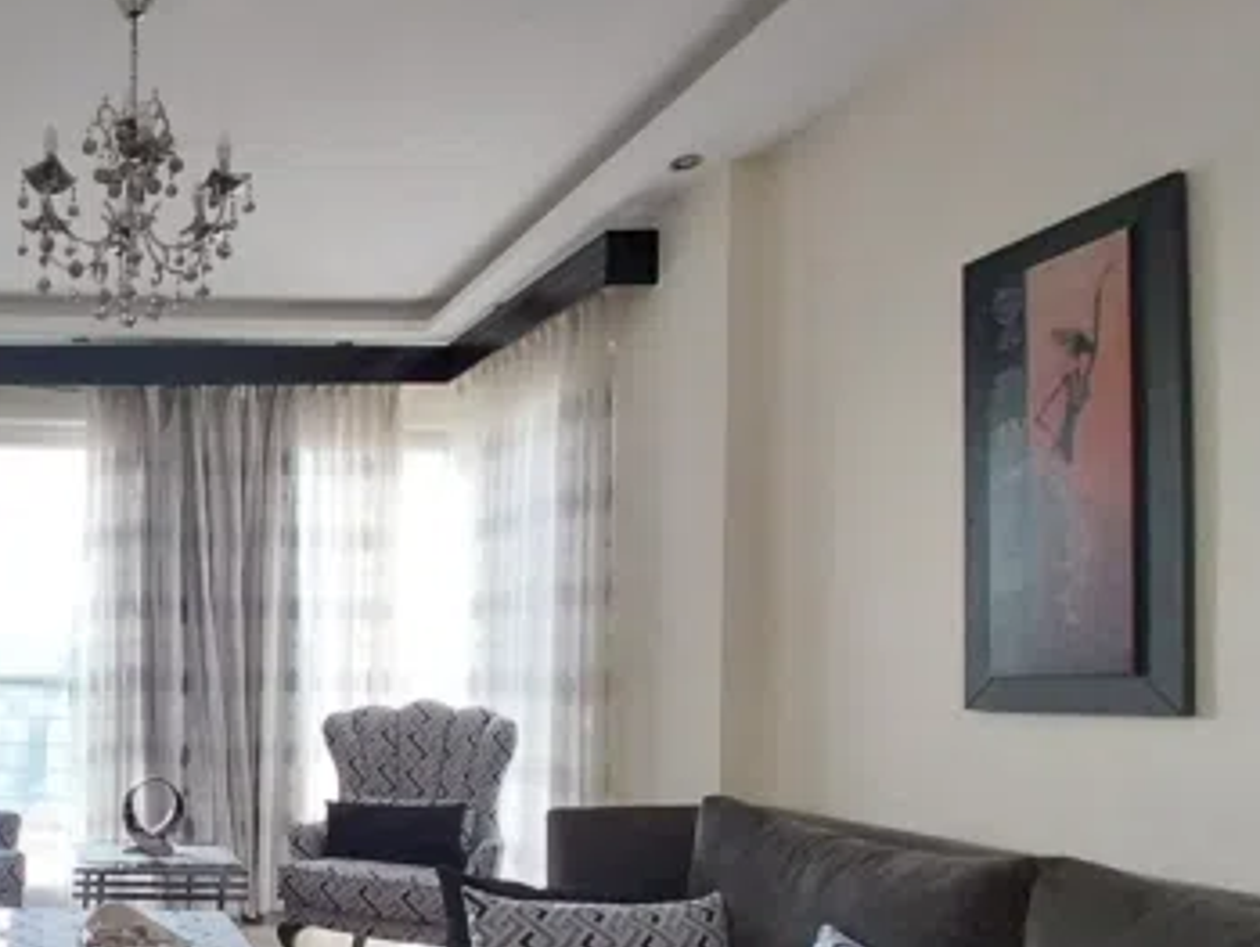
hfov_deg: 56.0
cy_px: 672
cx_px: 79
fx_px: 947
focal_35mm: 26
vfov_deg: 51.5
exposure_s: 1/50
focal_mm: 1.3
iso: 125
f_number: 2.2
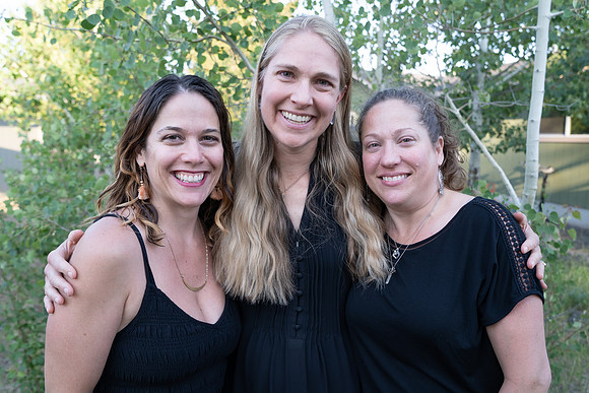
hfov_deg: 63.1
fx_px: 479
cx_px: 311
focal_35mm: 29
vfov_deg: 44.6
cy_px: 202
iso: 320
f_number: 4
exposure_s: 1/160
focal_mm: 25
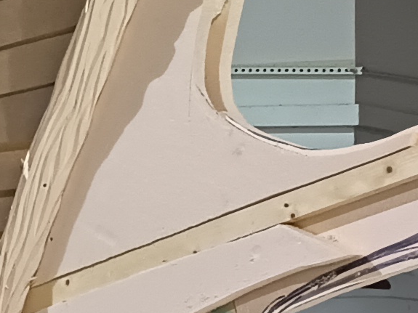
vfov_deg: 8.8
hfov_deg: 11.4
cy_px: -60
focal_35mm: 167
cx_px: -188
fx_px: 2016
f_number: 1.7
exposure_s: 1/20
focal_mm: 5.27
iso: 1617
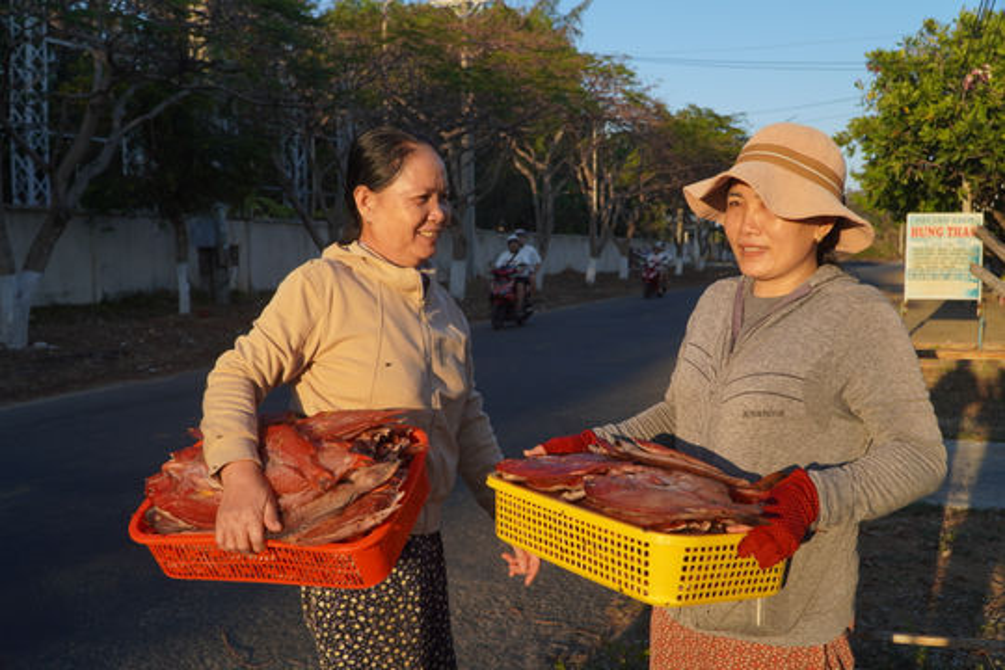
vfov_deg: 40.0
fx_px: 921
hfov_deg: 57.2
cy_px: 335
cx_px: 502
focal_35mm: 33
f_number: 4.5
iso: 100
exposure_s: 1/500
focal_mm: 22
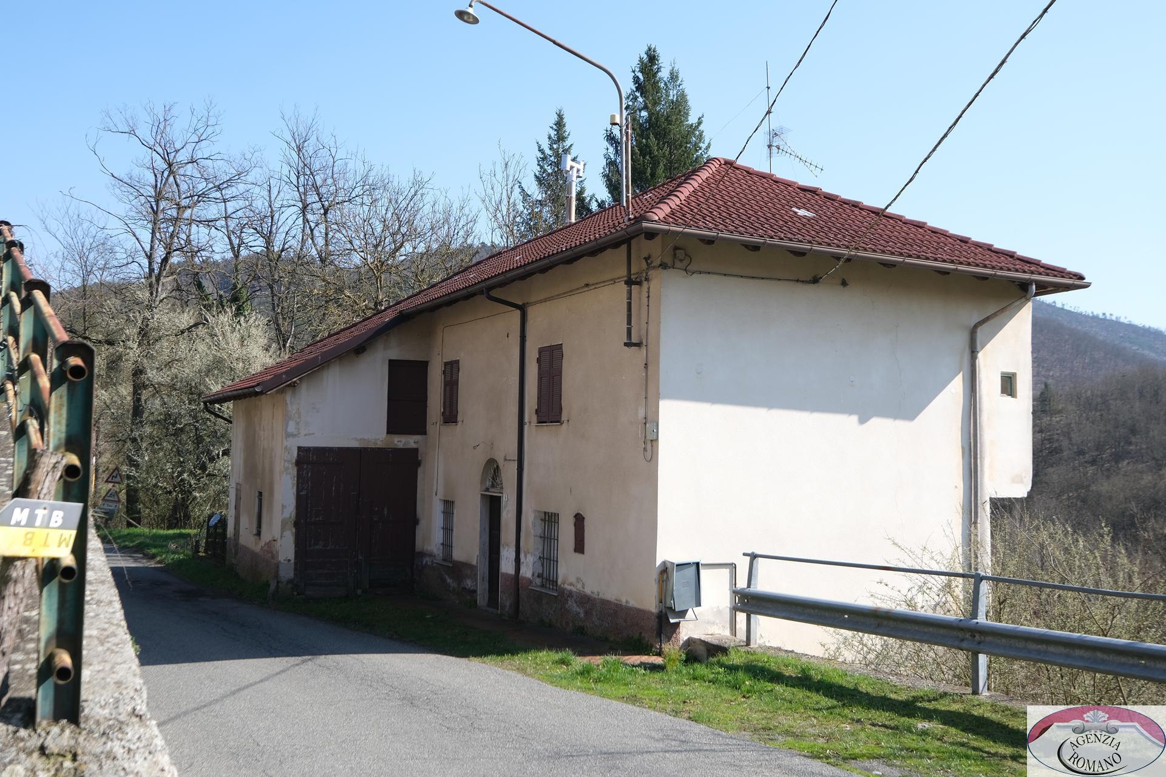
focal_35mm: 36
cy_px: 388
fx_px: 1166
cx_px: 583
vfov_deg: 36.9
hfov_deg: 53.1
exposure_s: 1/320
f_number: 5.6
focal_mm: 24
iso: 160
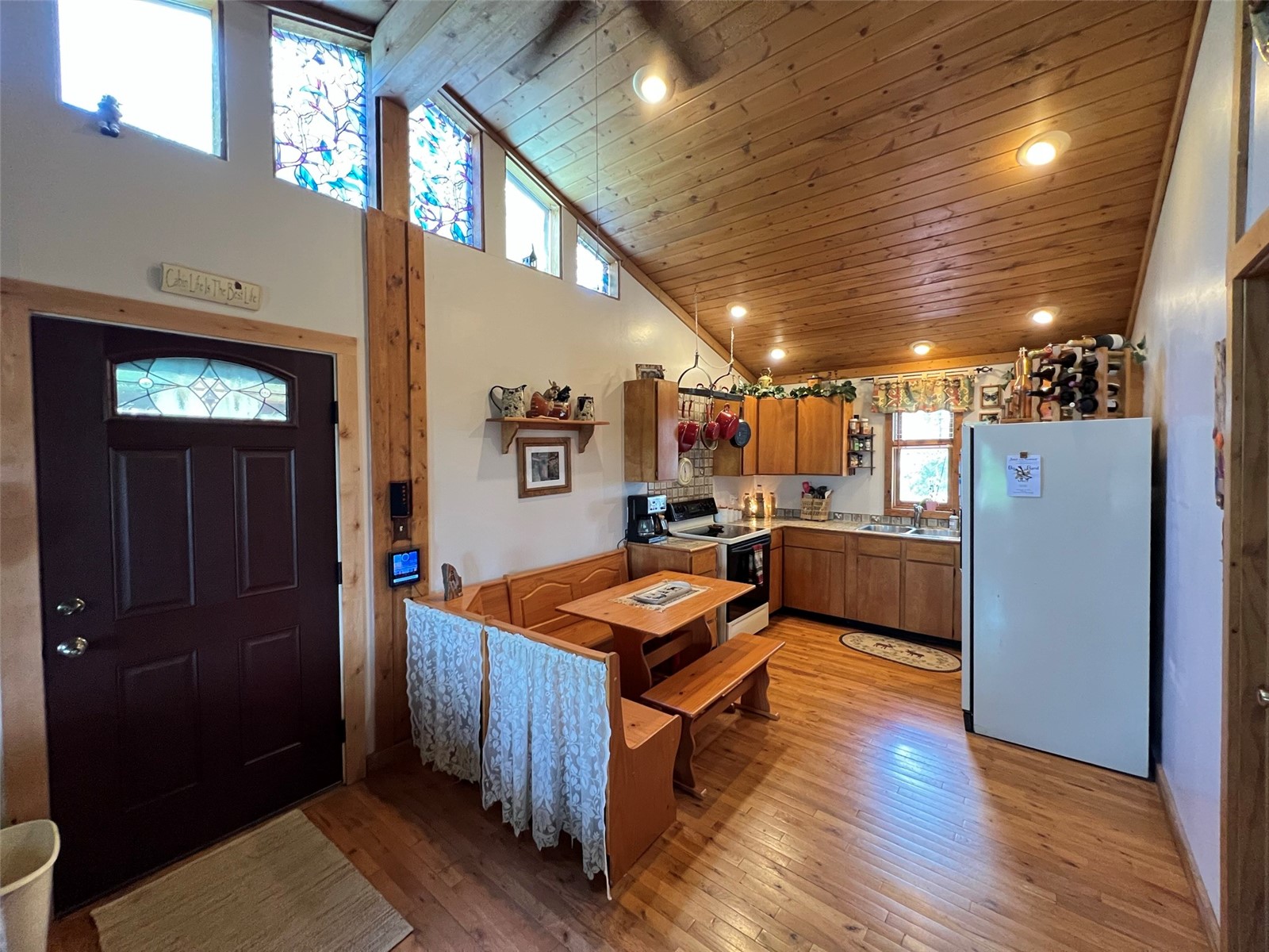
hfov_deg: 106.2
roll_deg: +0.6
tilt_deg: -2.1
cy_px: 476
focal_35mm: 13
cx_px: 634
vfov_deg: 89.9
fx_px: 477
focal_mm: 1.57
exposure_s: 1/60
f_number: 1.8
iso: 400
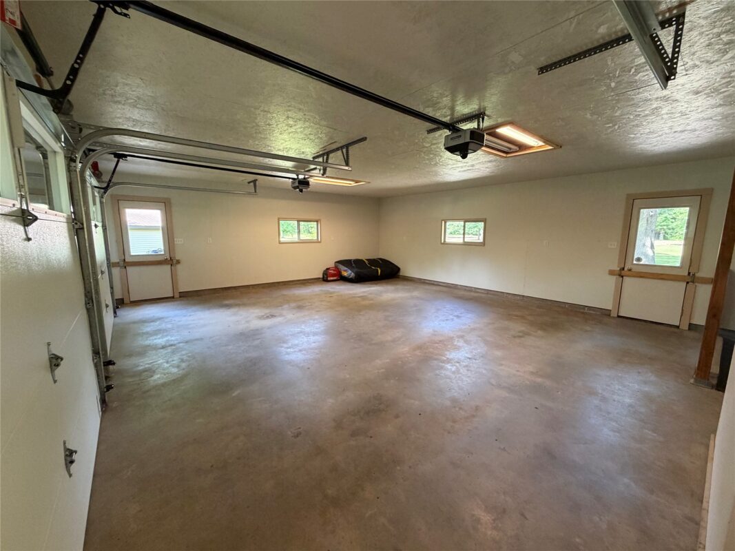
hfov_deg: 102.1
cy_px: 276
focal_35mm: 14
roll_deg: -0.1
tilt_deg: -8.6
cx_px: 368
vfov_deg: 85.7
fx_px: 297
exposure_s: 1/60
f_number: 2.2
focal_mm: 2.22
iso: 320
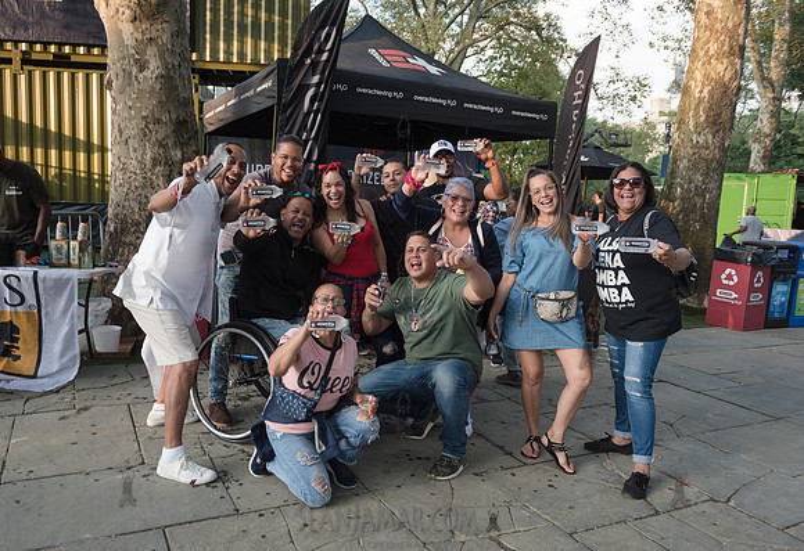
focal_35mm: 28
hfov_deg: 65.4
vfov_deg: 47.6
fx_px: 625
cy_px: 263
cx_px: 371
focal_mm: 26
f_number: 4
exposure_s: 1/100
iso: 200
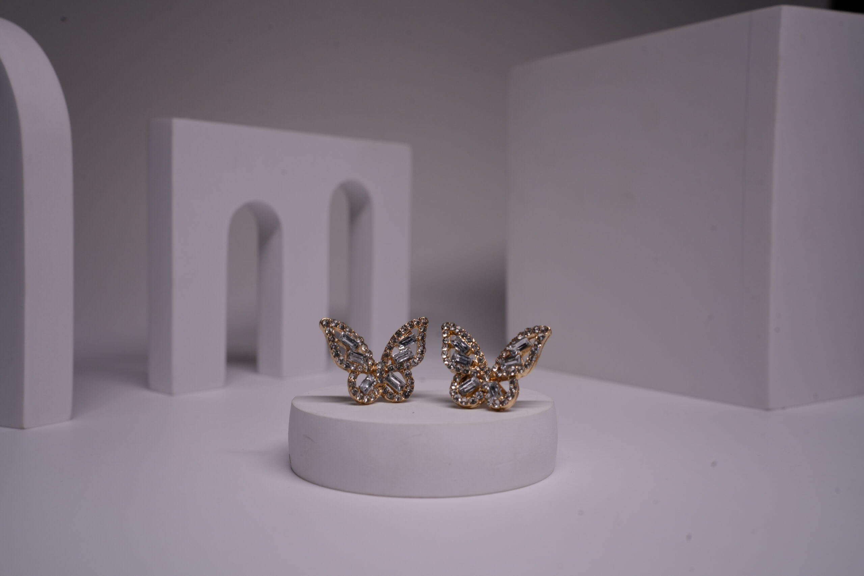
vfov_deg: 37.9
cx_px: 432
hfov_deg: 54.4
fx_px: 840
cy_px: 288
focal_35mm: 35
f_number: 10
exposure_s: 1/100
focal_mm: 35
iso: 500
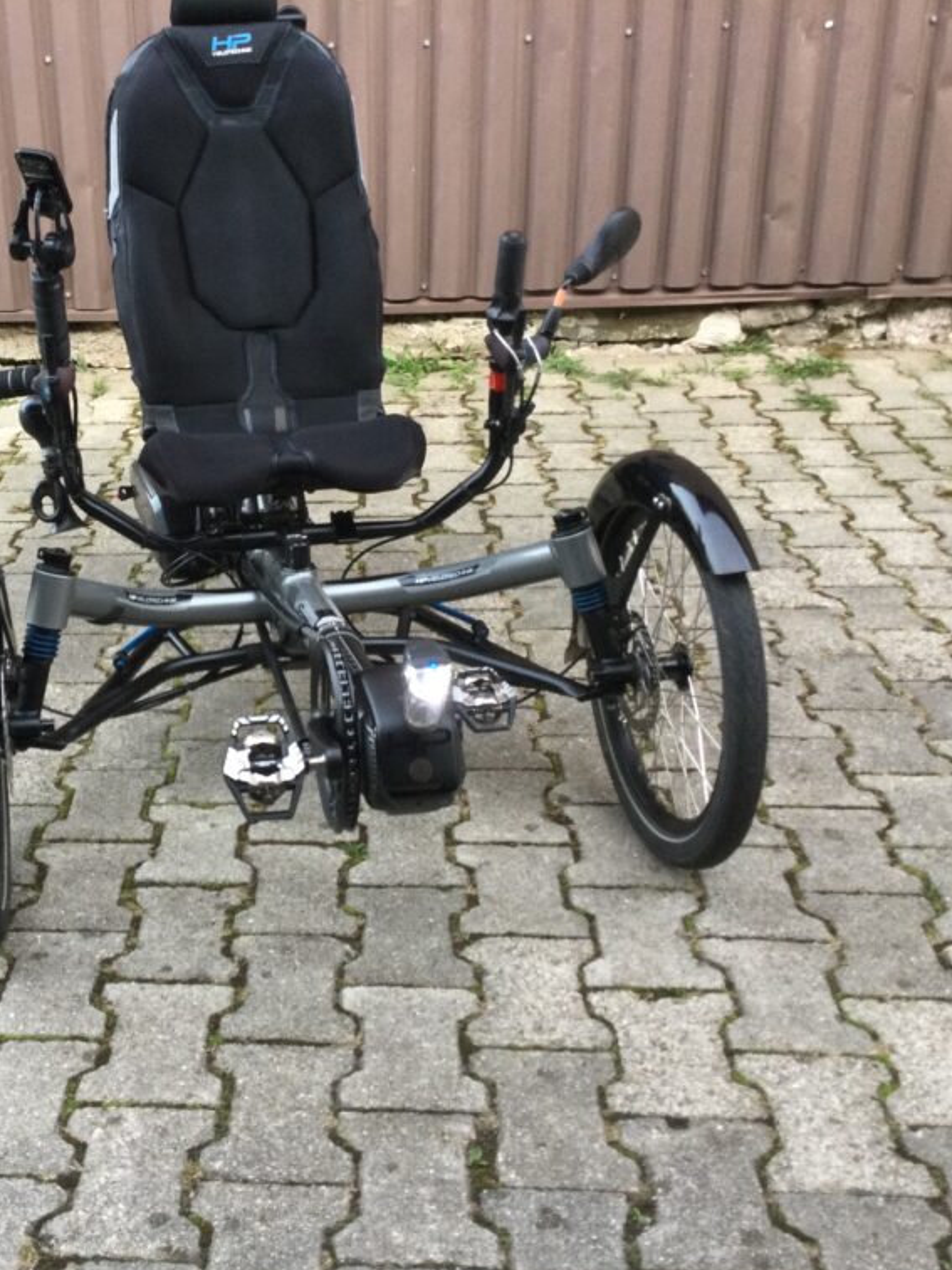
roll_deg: +2.7
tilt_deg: -26.6
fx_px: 1540
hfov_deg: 33.6
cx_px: 228
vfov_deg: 44.8
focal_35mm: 42
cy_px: 642
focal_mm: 3.3
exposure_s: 1/33
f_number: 2.4
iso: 40
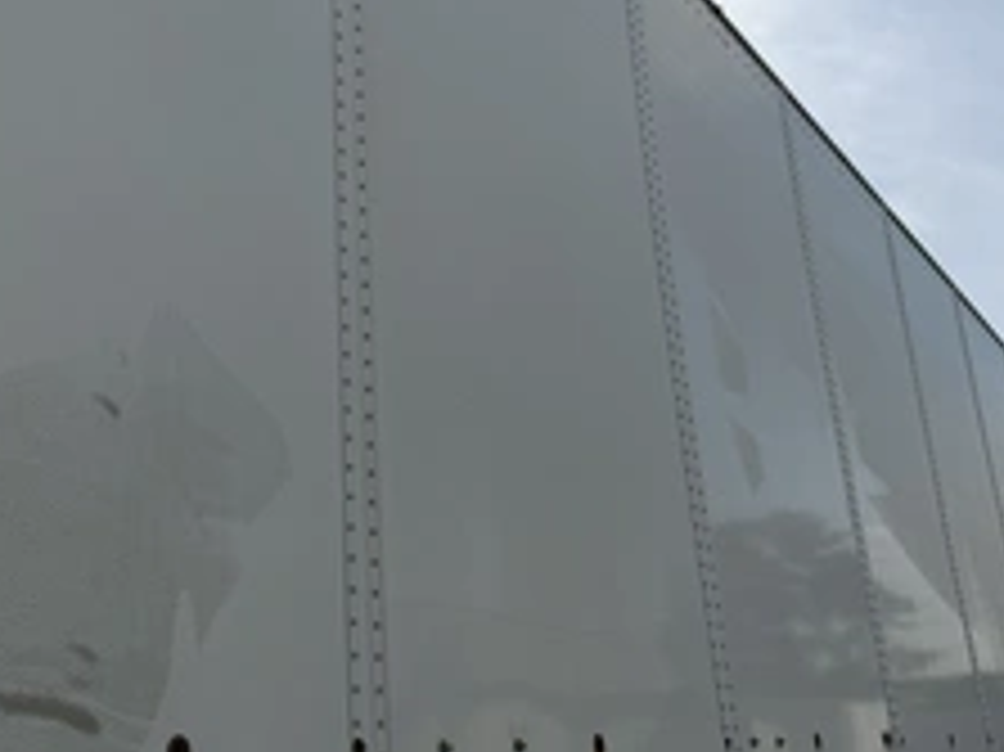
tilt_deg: +26.1
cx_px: 365
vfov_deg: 33.2
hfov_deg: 43.5
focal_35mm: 43
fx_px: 1246
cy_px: 239
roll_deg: +1.4
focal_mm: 6.76
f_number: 1.78
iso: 80
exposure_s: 1/8130
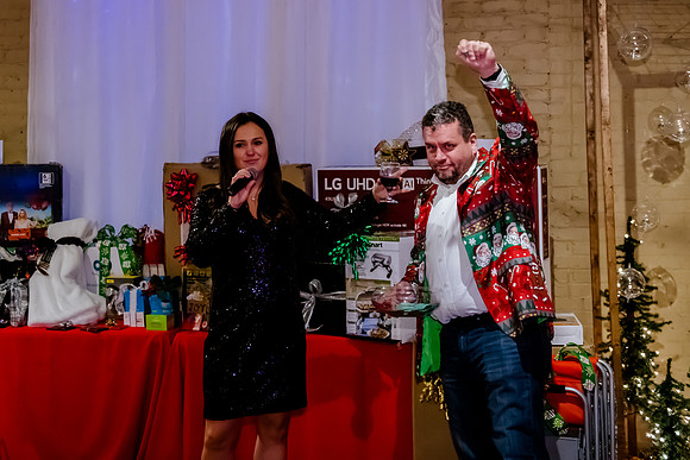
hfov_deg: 38.1
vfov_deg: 25.8
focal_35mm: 52
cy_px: 142
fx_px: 999
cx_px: 325
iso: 5000
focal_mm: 36
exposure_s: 1/200
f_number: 2.8
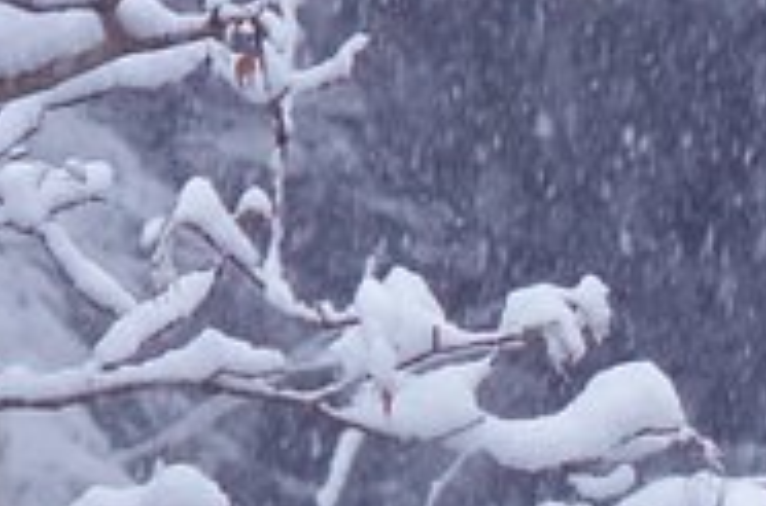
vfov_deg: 1.5
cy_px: 1020
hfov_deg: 2.3
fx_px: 18931
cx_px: 1355
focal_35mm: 892
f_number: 8
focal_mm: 107.5
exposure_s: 1/200
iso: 1600
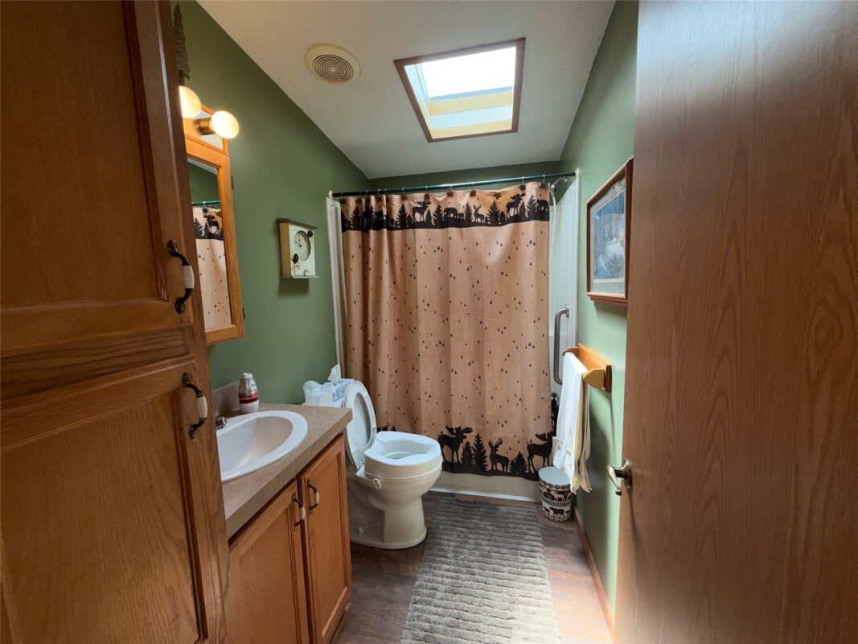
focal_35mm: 14
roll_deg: +2.3
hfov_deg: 102.1
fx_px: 347
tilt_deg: -7.3
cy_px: 322
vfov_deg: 85.7
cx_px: 429
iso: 32
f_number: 2.2
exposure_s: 1/120
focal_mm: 2.22
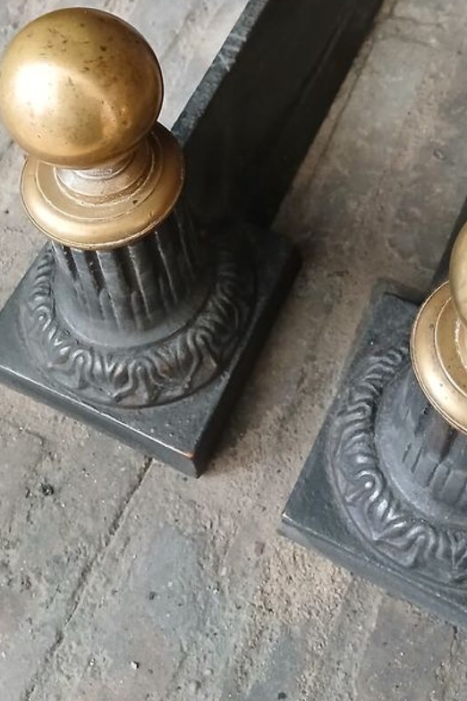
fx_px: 896
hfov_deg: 29.2
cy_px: 142
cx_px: 267
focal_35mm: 46
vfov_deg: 41.0
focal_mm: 3.98
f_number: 1.8
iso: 640
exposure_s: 1/20
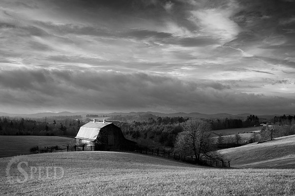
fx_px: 319
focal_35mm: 39
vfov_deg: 34.1
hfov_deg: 49.6
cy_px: 98
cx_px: 148
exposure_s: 1/4
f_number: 9
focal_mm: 26
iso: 200
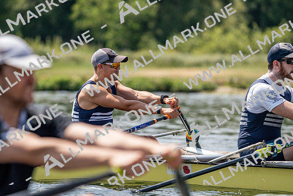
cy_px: 98
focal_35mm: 362
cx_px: 146
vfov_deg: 3.8
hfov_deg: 5.7
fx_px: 2947
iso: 250
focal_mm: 362
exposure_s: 1/1600
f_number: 6.3
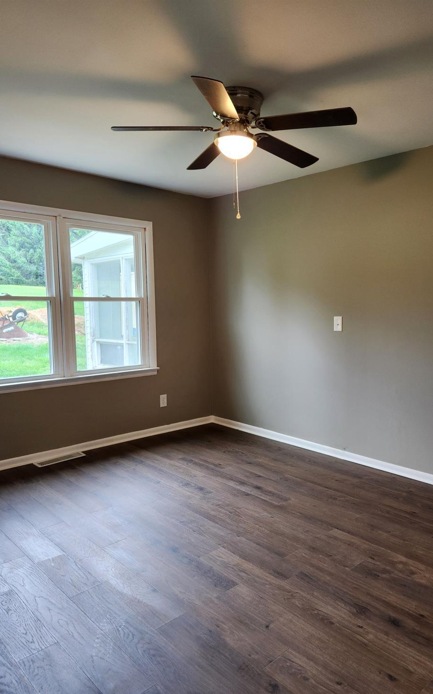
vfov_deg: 72.5
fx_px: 472
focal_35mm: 25
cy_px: 355
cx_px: 247
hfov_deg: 49.1
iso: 320
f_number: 1.8
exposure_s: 1/120
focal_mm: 5.4
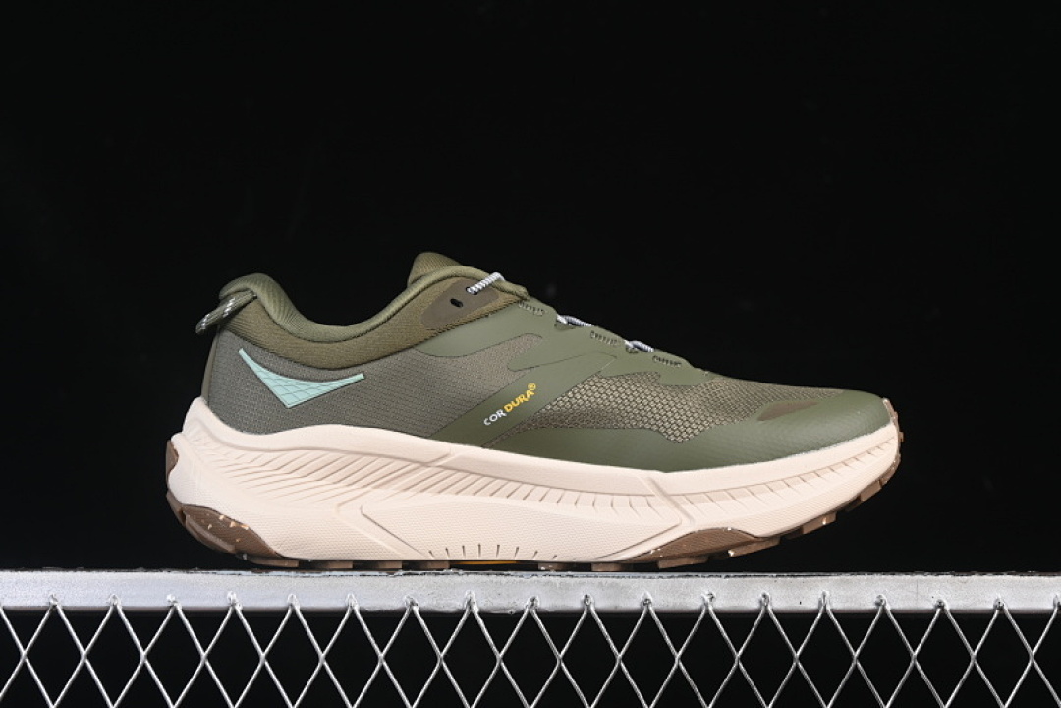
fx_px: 2210
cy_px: 354
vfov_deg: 18.2
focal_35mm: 75
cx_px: 530
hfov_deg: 27.0
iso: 160
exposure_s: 1/60
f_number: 6.3
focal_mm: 50
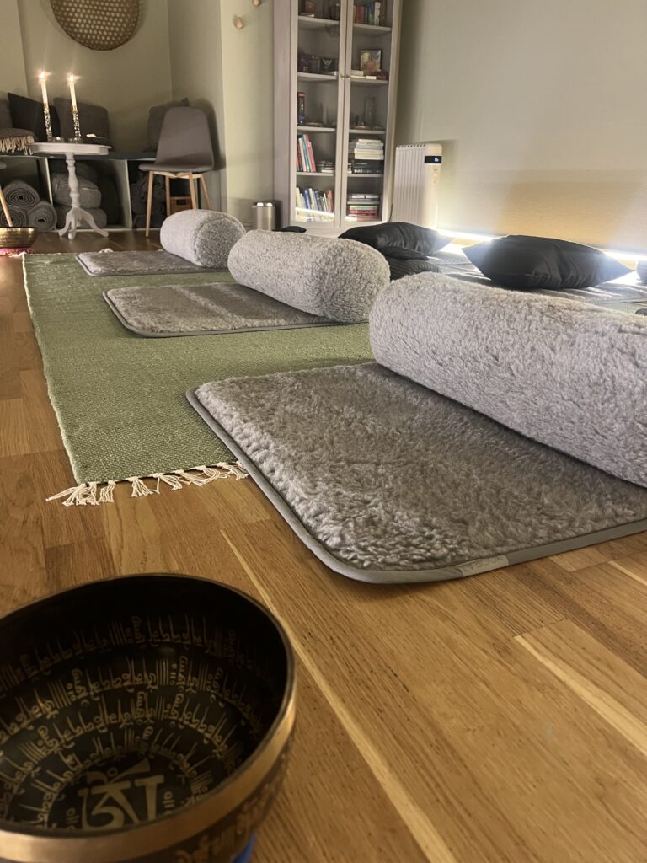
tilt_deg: -21.5
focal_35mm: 26
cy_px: 432
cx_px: 324
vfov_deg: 67.3
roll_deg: -0.9
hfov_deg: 53.1
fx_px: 648
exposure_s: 1/34
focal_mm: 5.7
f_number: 1.5
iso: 500
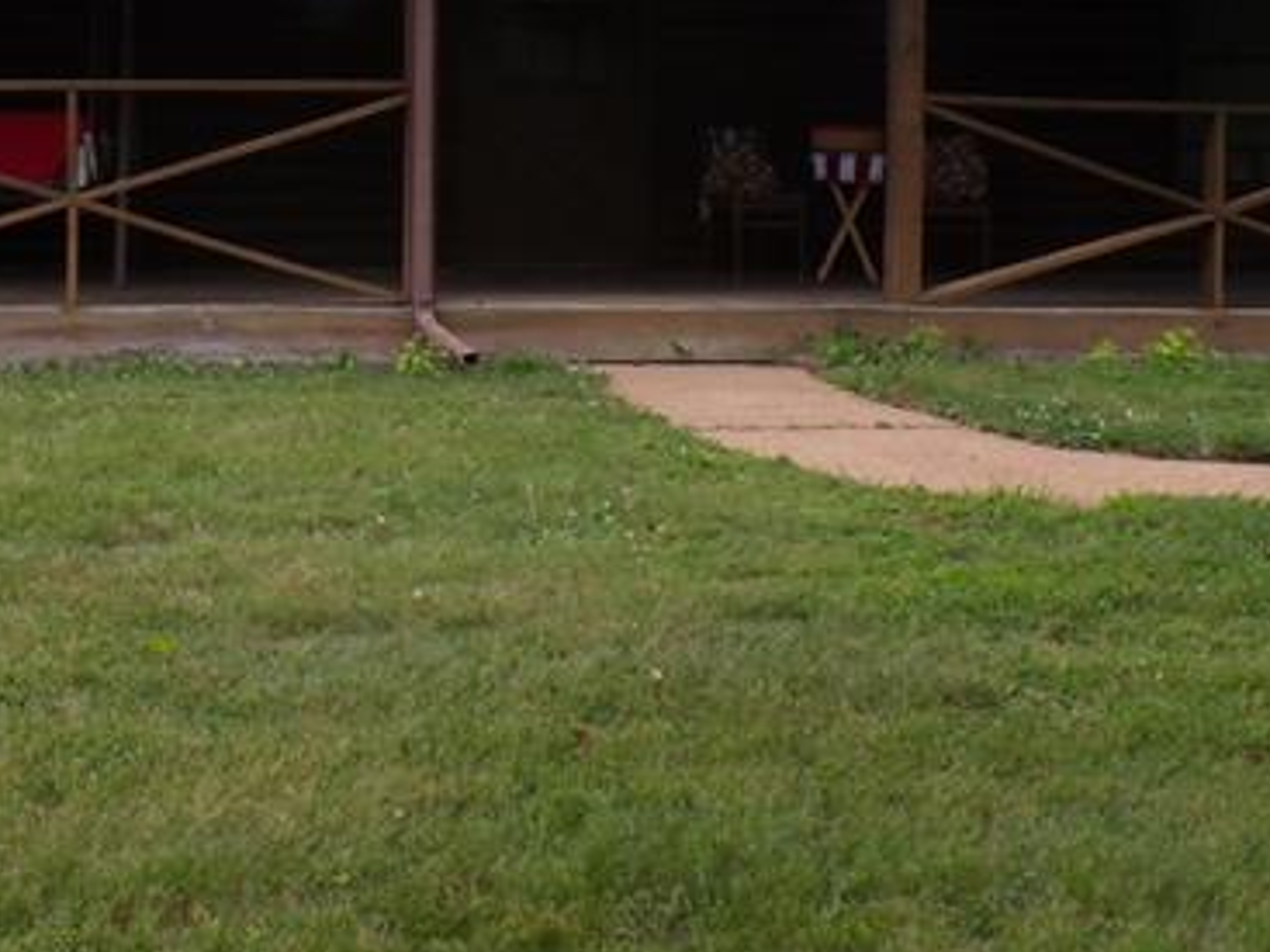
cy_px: 318
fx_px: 2457
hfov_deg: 28.9
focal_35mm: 67
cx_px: 523
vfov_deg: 21.8
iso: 100
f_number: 7.7
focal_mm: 4.3
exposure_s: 1/60
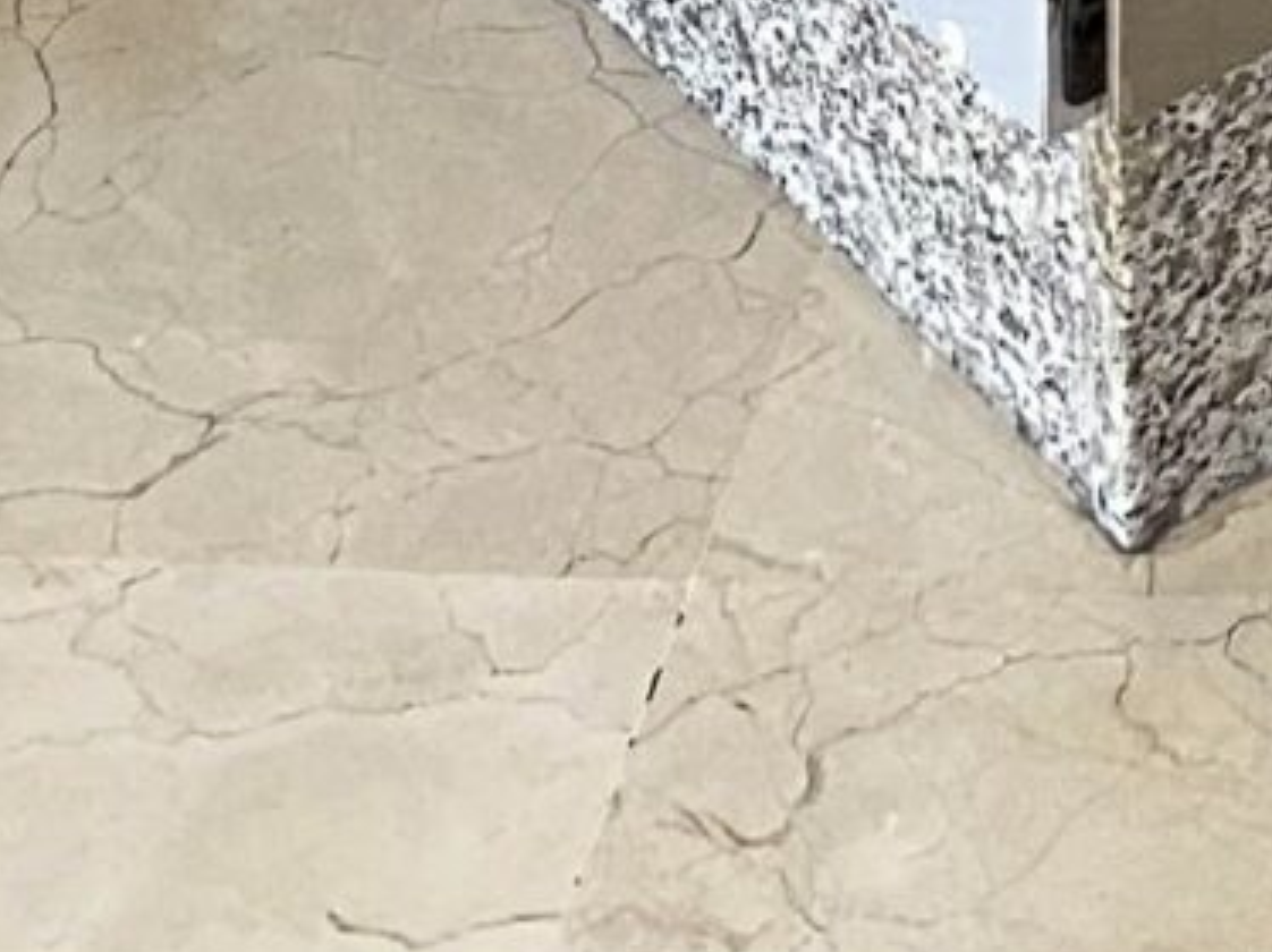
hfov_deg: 10.0
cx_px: 2802
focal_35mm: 178
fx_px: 6537
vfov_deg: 6.5
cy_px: -3026
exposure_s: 1/50
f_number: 1.8
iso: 80
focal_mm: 4.25
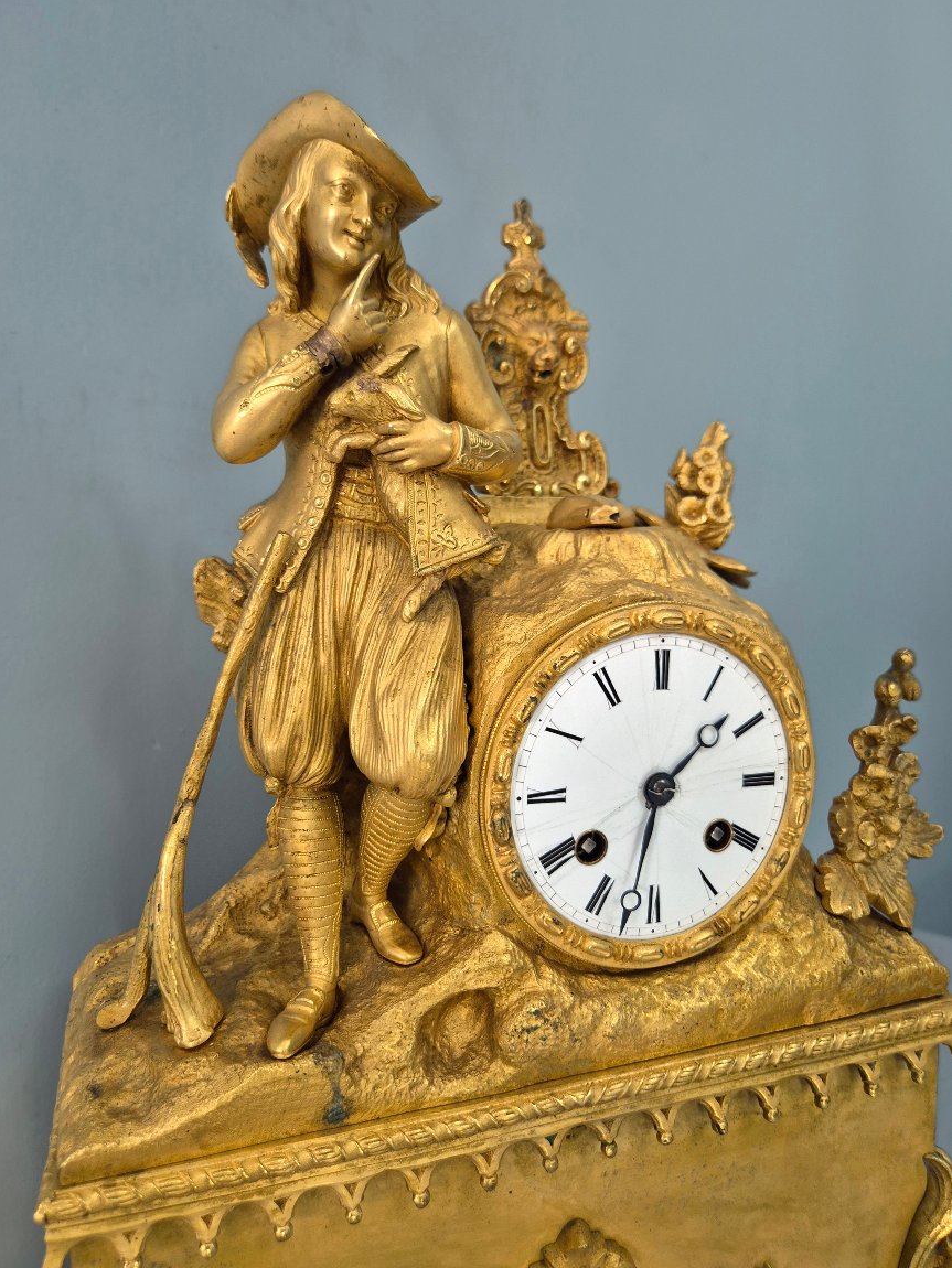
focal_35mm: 24
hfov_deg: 56.8
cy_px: 624
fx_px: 880
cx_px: 458
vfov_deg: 71.6
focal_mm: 5.4
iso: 200
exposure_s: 1/100
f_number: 1.8
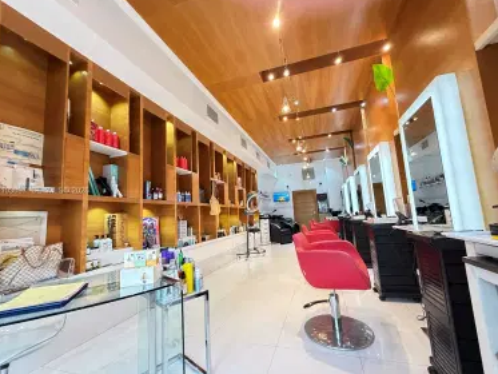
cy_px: 191
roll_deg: +4.6
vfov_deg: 81.8
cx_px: 252
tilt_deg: +6.3
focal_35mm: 15
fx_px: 216
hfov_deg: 98.1
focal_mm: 2.22
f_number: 2.2
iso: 500
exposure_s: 1/60
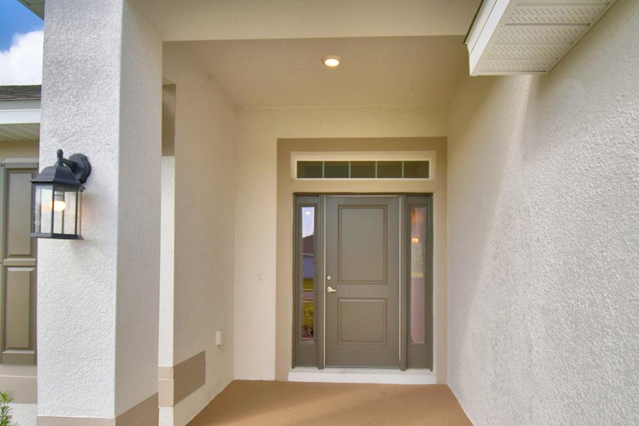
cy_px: 260
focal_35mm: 21
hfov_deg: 81.0
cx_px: 353
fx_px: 373
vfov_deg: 58.9
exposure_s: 1/1000
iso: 100
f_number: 4.5
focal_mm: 10
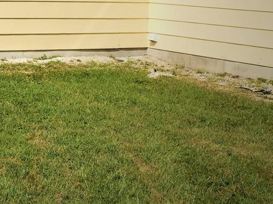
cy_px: 6
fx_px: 639
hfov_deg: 21.1
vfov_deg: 17.8
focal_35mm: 81
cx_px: -113
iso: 50
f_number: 1.5
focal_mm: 4.3
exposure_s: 1/4464
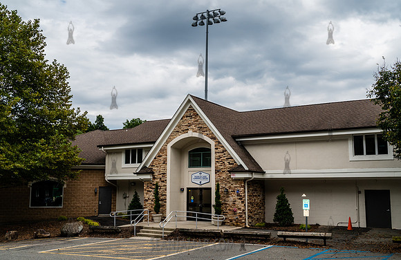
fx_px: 410
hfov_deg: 52.1
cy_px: 127
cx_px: 201
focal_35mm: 37
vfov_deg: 35.1
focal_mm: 35
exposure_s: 1/640
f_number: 8
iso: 400
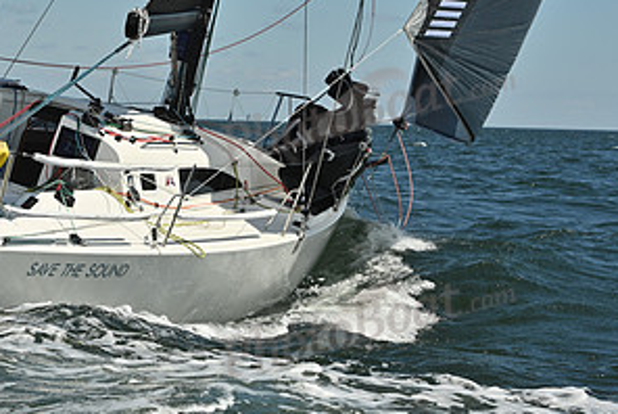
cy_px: 32
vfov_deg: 10.0
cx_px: 115
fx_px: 2354
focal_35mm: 137
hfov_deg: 14.9
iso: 250
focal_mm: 70
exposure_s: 1/1250
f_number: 10
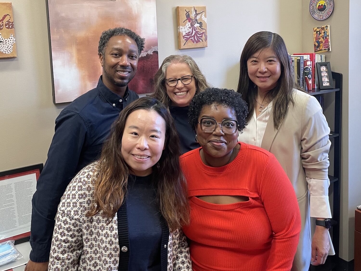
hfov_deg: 67.3
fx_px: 271
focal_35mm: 26
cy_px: 136
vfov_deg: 53.1
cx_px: 180
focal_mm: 4.2
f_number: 1.6
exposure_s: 1/60
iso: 125
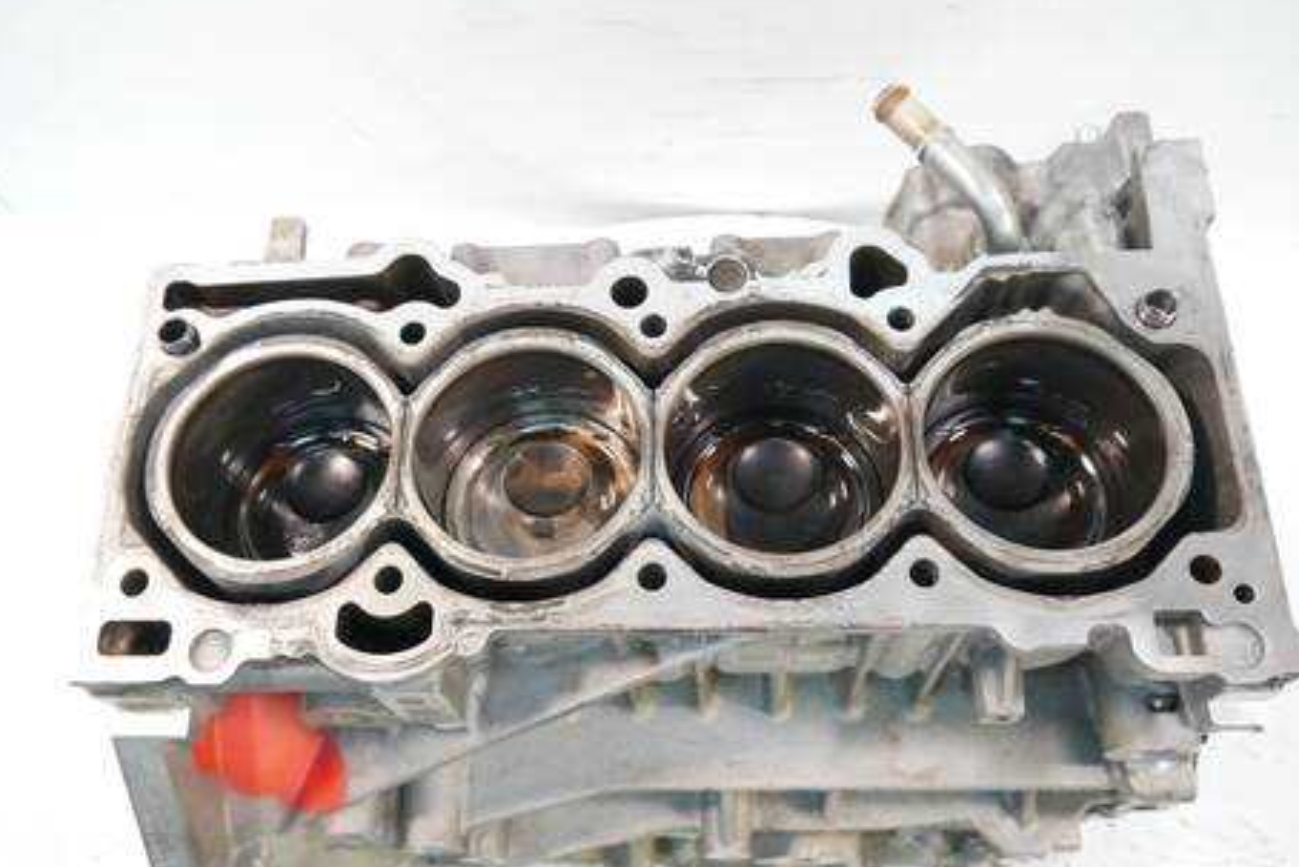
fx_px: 1191
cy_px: 478
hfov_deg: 57.2
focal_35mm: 33
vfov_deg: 40.0
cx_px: 627
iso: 2500
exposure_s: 1/125
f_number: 3.5
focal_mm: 15
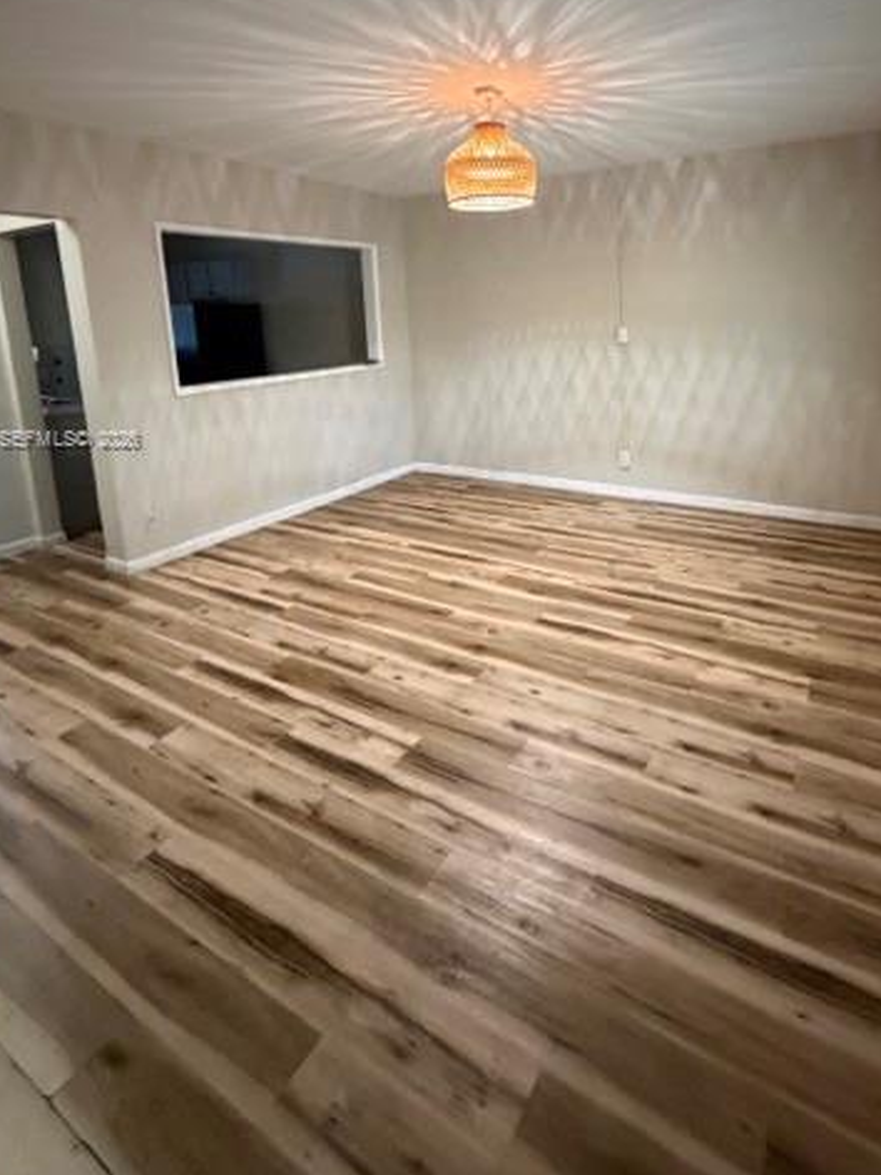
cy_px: 441
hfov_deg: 68.5
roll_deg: +1.9
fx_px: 645
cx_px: 488
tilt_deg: -11.0
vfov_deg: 83.1
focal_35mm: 19
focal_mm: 2.22
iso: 1250
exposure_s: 1/60
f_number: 2.2
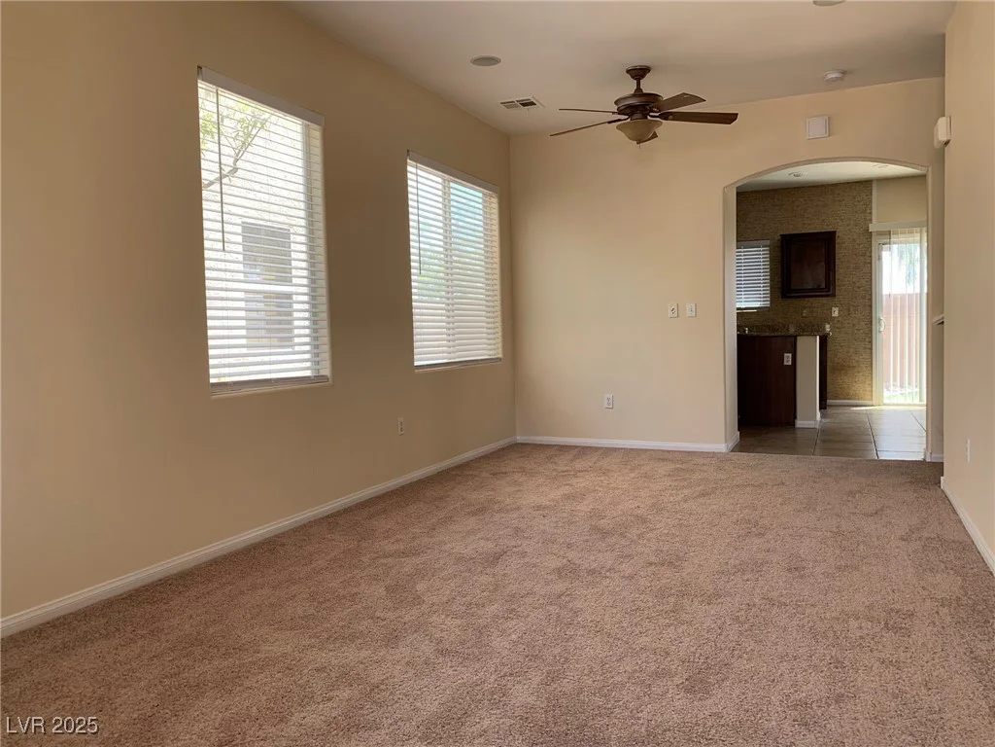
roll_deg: +1.6
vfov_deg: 53.1
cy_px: 374
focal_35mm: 26
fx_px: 747
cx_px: 498
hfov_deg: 67.3
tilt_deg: -2.0
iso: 50
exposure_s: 1/121
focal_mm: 4.25
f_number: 1.8
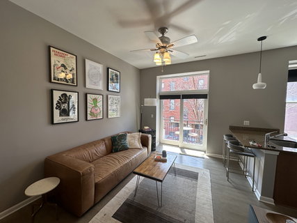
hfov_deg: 102.1
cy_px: 112
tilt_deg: -3.6
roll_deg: -0.7
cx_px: 148
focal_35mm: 14
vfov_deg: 85.6
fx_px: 120
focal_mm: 2.22
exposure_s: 1/120
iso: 50
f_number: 2.2
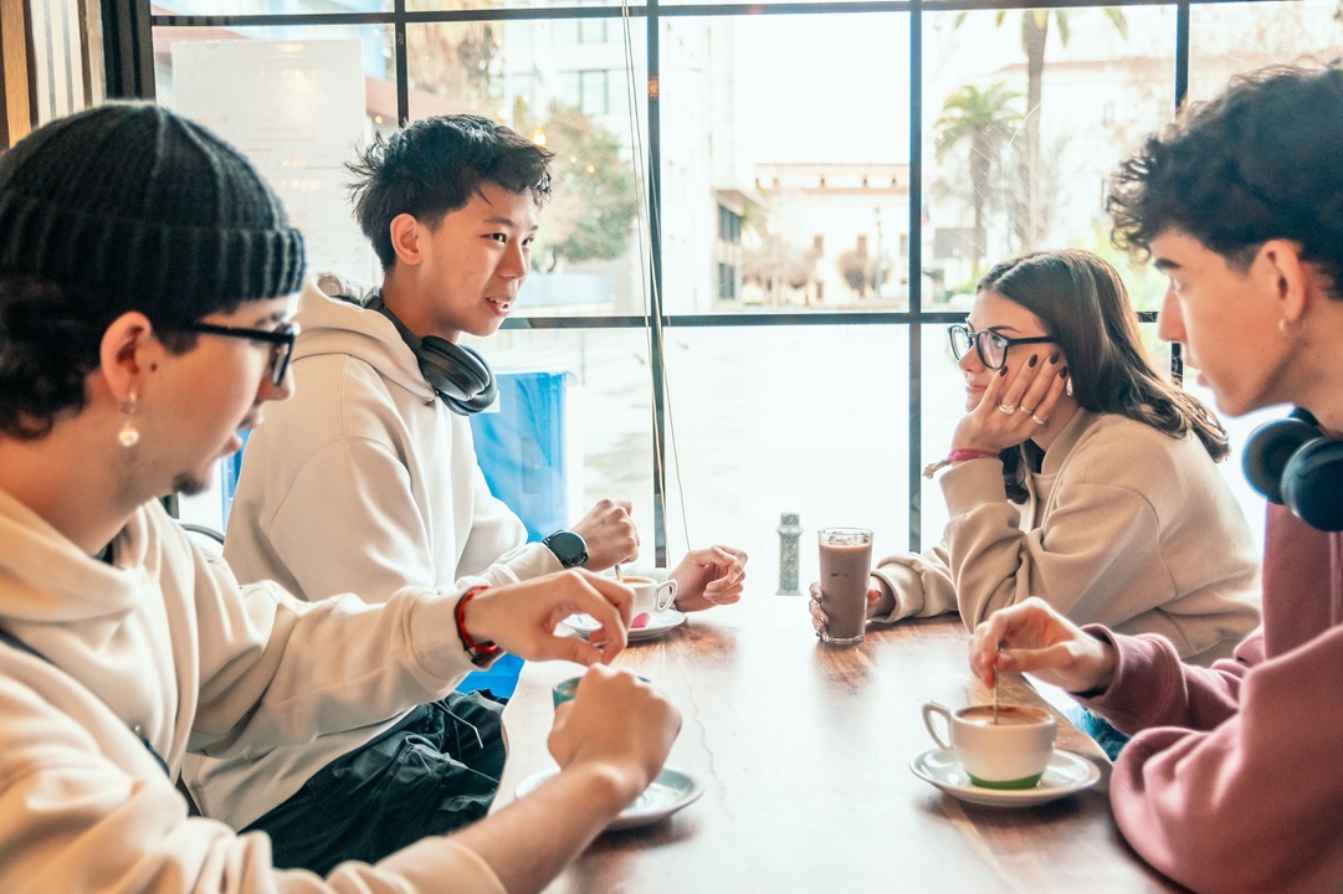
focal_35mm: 43
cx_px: 672
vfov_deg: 31.2
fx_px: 1604
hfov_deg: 45.4
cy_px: 447
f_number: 2.8
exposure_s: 1/500
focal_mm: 29
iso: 1000
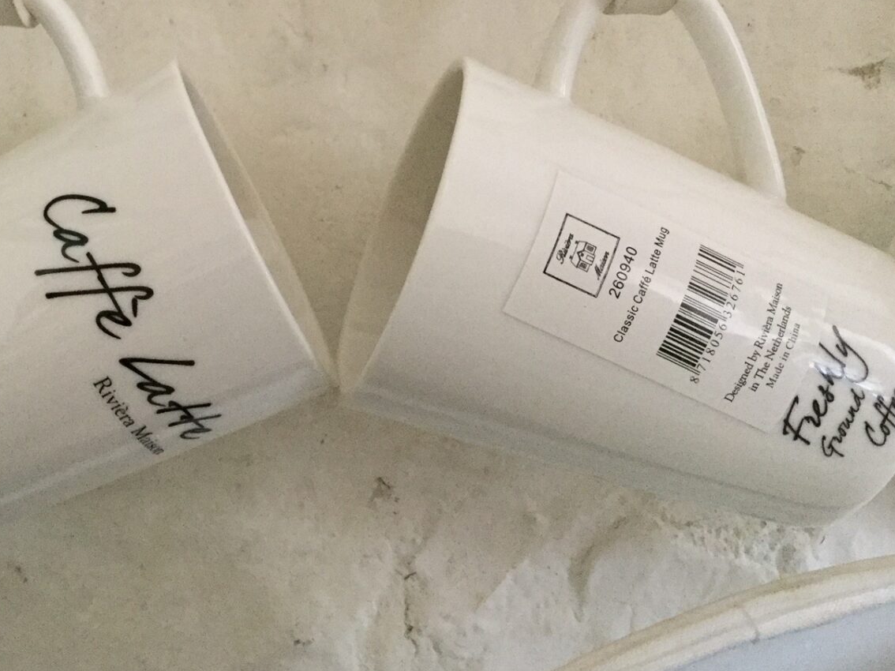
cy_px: 273
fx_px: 1086
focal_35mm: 42
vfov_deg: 34.2
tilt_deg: -11.4
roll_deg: +1.3
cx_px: 329
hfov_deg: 44.4
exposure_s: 1/25
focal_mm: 3.3
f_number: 2.4
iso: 200
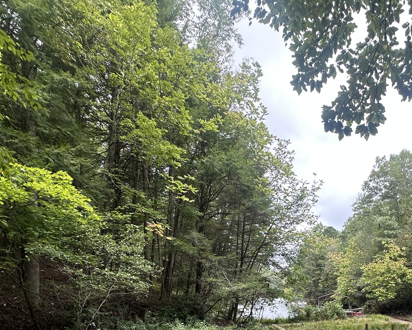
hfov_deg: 58.9
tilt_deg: -1.6
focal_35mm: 28
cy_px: 306
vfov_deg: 45.9
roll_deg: -0.5
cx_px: 310
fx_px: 341
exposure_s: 1/171
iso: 40
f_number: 2.2
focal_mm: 2.22
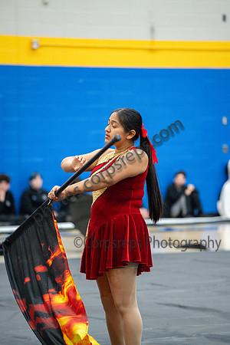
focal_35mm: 180
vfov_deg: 11.4
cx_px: 115
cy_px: 172
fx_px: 1725
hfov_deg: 7.6
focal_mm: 180
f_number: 4
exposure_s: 1/500
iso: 6400
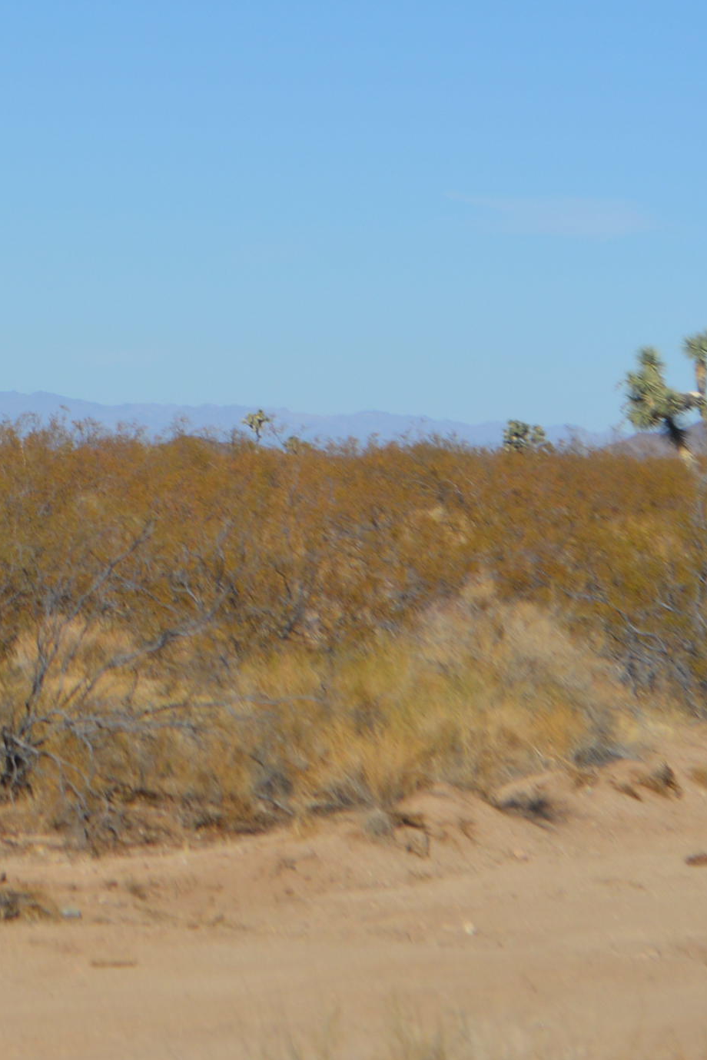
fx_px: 5272
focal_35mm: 179
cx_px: -267
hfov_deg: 7.6
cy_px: 294
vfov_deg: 11.5
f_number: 8
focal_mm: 55
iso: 400
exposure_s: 1/2000
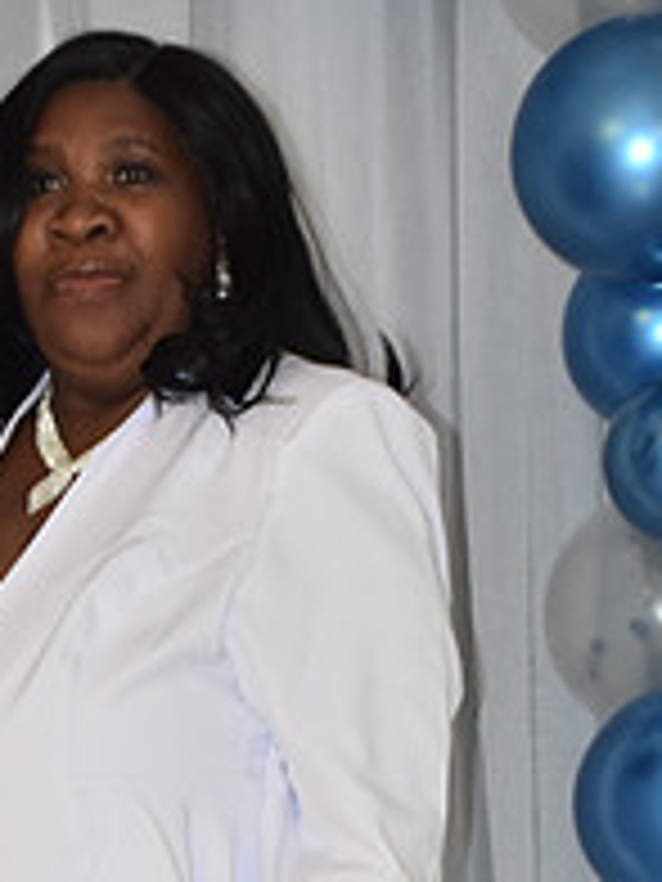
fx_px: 4131
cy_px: 1071
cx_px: 56
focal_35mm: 162
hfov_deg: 9.1
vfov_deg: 11.9
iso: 640
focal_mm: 38
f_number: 2.8
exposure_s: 1/60
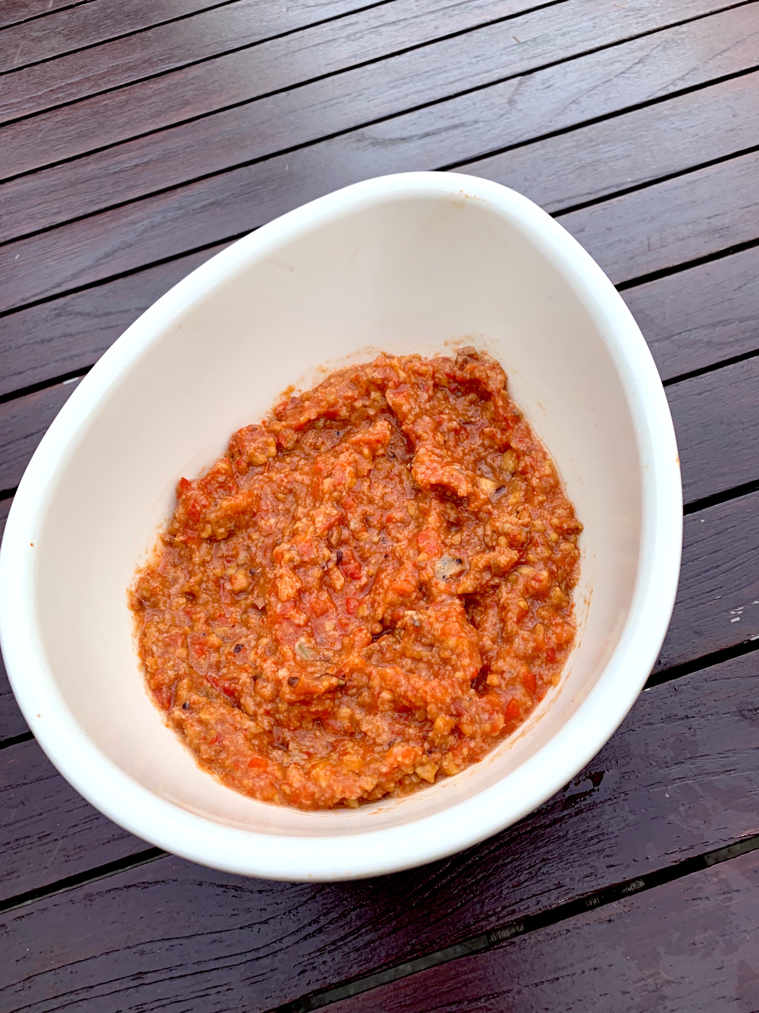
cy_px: 506
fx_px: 760
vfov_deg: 67.3
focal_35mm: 26
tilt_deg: -60.7
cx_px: 380
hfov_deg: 53.1
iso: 80
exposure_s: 1/121
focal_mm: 4.25
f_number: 1.8
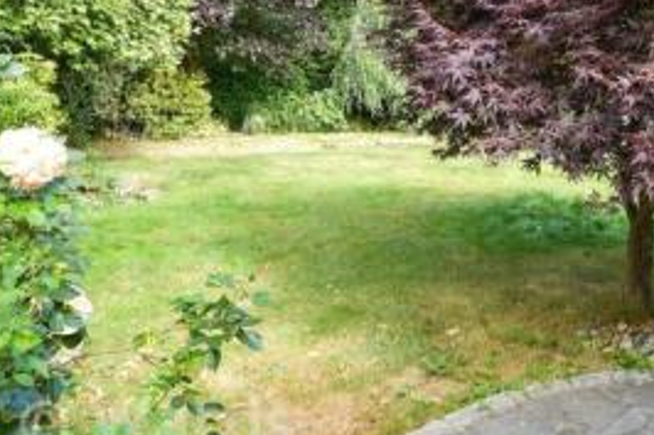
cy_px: 55
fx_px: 672
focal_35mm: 37
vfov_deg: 34.2
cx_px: 542
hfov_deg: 48.4
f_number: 8
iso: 320
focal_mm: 10
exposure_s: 1/160
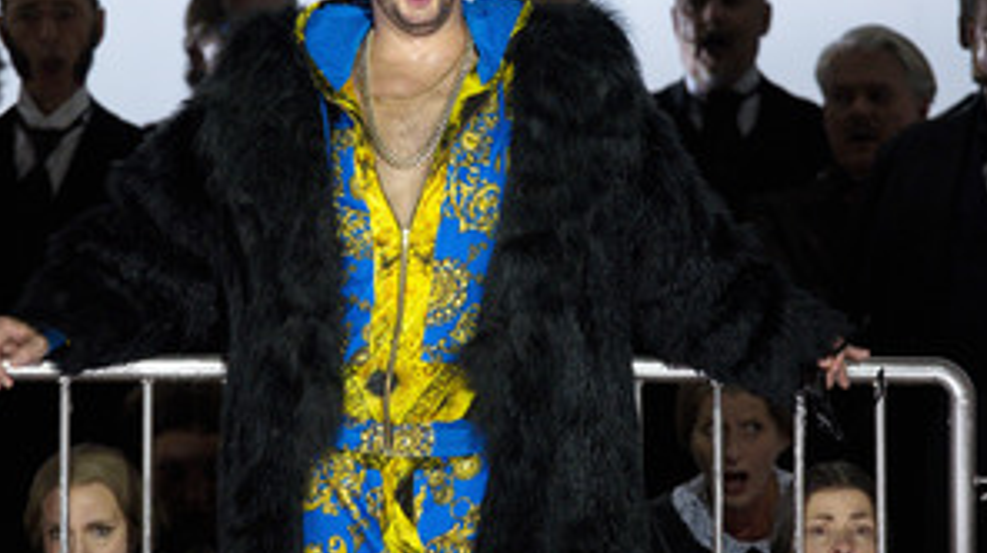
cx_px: 448
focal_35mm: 479
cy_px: 250
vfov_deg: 2.5
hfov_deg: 4.5
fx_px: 12527
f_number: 4
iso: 1600
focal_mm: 300
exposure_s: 1/125
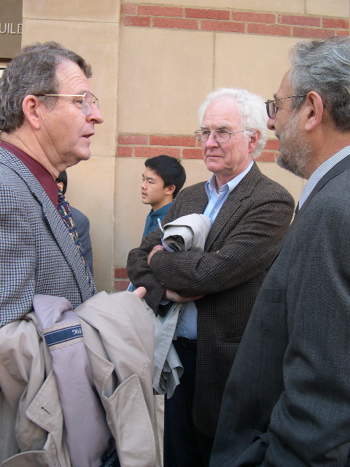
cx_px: 175
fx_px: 512
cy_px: 234
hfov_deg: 37.7
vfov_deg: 49.0
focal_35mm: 38
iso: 100
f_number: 2.8
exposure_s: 1/87.2
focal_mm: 8
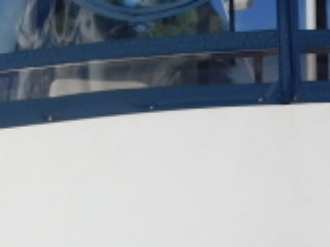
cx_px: 368
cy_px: 71
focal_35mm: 144
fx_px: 1372
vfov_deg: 10.3
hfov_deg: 13.4
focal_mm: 5.3
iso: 125
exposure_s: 1/1000
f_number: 6.4
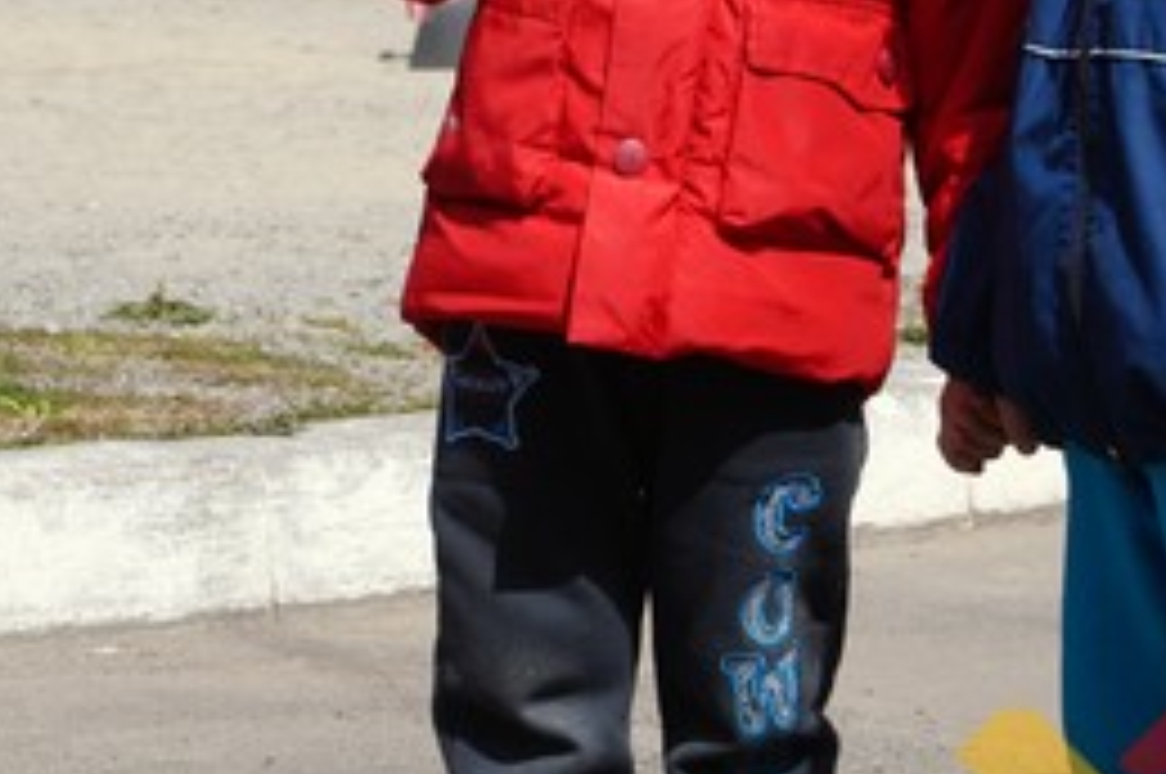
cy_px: 173
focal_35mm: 203
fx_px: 6567
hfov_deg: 10.1
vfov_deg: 6.7
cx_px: 684
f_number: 10
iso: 100
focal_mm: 50
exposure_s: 1/125
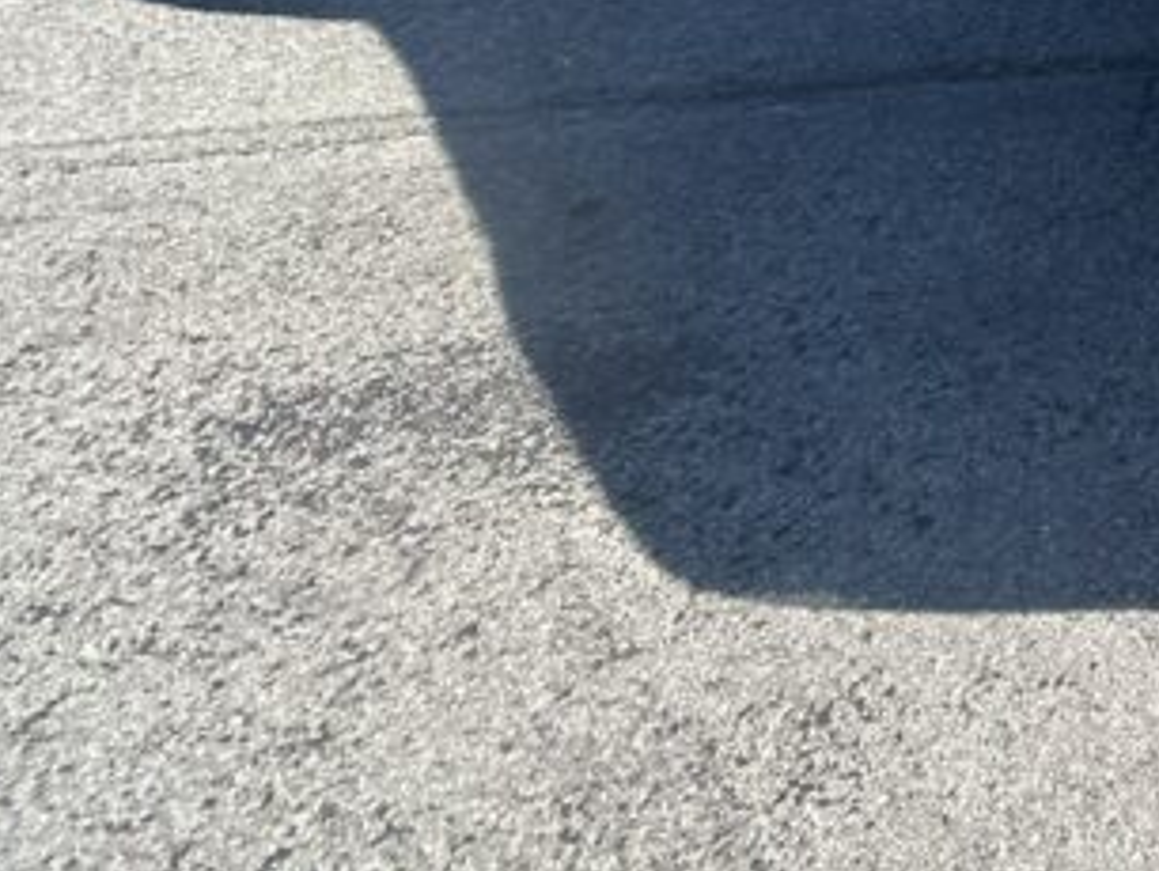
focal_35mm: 87
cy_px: -568
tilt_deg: -12.4
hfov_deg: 19.4
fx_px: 2915
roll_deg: -1.7
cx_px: 1776
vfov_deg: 15.2
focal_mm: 5.7
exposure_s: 1/1808
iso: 50
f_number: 1.5
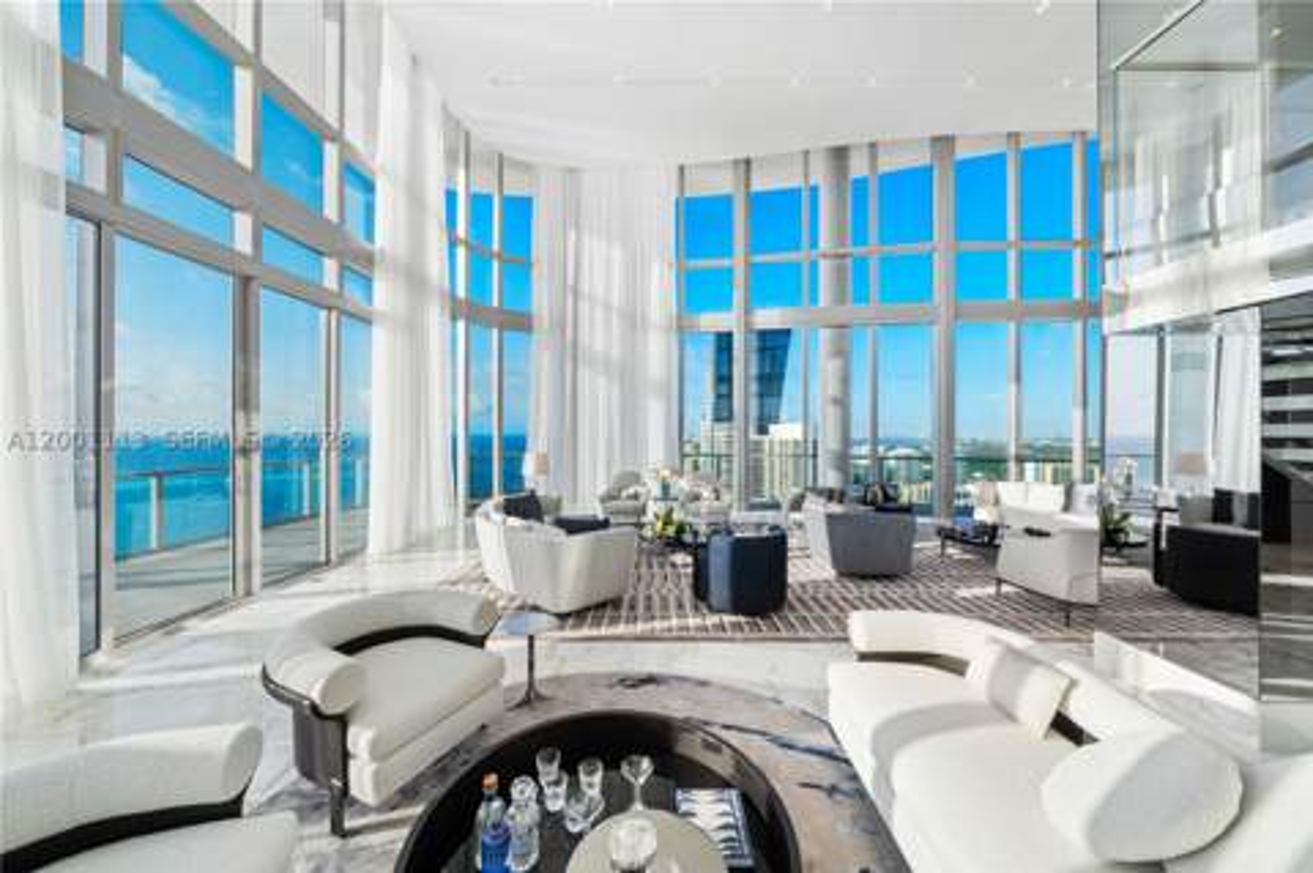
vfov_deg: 89.9
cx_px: 656
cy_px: 436
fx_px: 437
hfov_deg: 112.7
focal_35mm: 12
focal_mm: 12
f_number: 11
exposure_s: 1/40
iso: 200
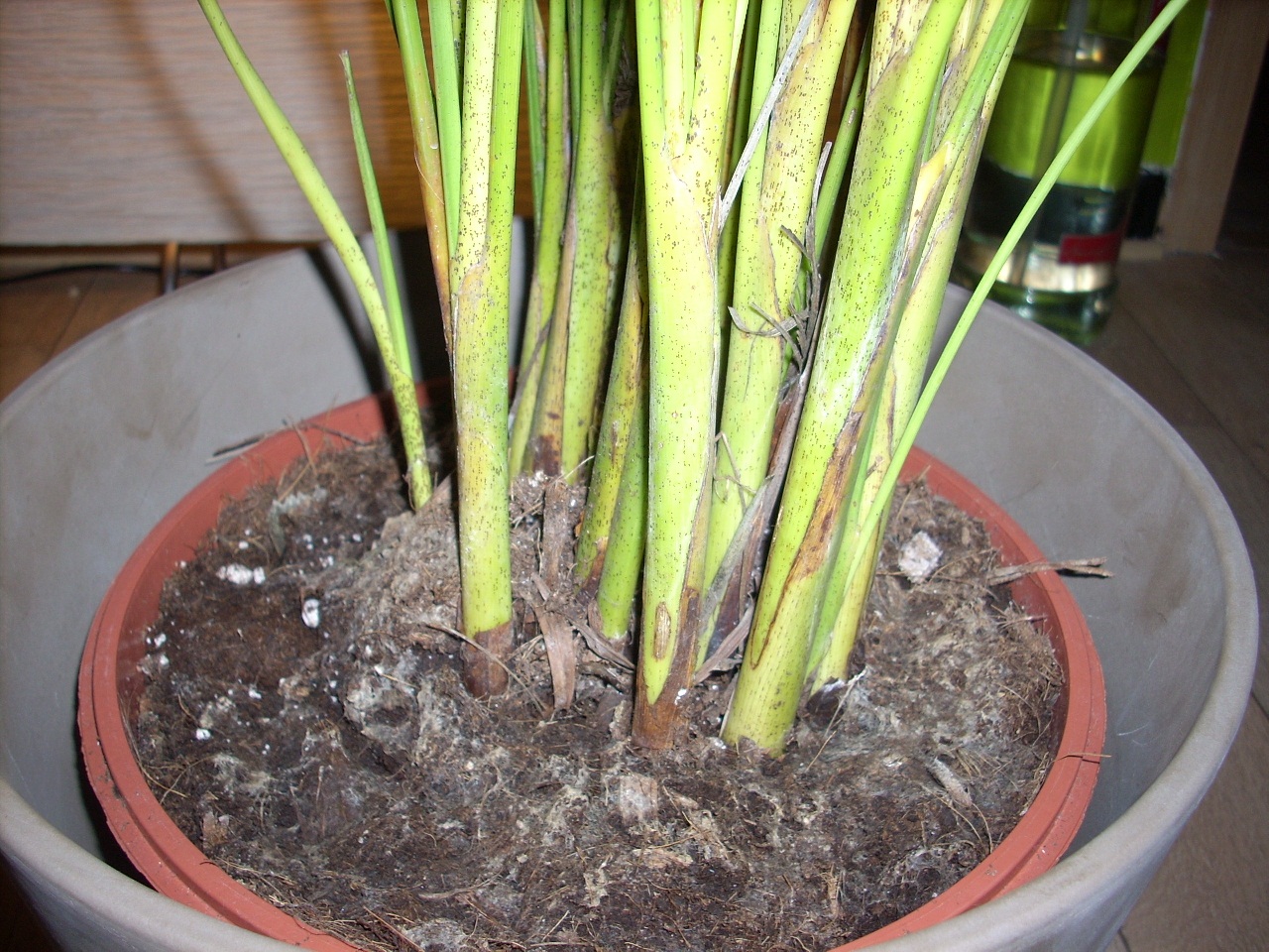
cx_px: 634
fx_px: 1356
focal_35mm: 37
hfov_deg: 50.1
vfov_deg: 38.7
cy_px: 476
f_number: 2.8
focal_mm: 6.2
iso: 64
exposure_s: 1/60
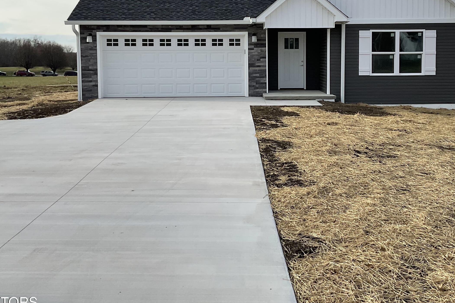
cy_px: 82
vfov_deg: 30.7
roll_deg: +0.0
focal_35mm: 43
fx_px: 543
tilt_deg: -3.2
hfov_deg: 45.3
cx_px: 259
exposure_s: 1/1848
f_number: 1.8
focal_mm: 3
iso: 16
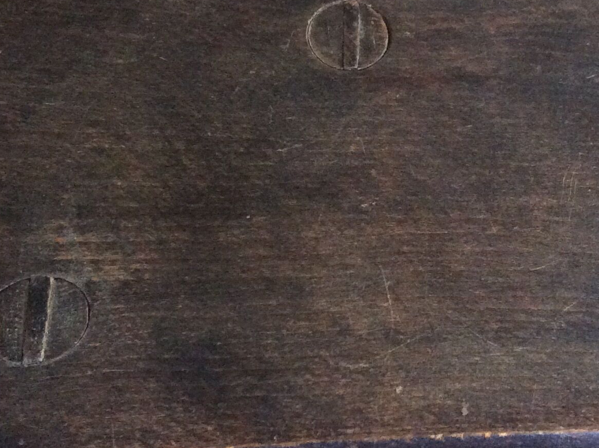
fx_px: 1227
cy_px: 227
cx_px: 353
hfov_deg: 27.4
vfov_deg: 20.7
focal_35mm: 71
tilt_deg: -58.1
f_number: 2.4
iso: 320
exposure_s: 1/25
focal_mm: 3.3
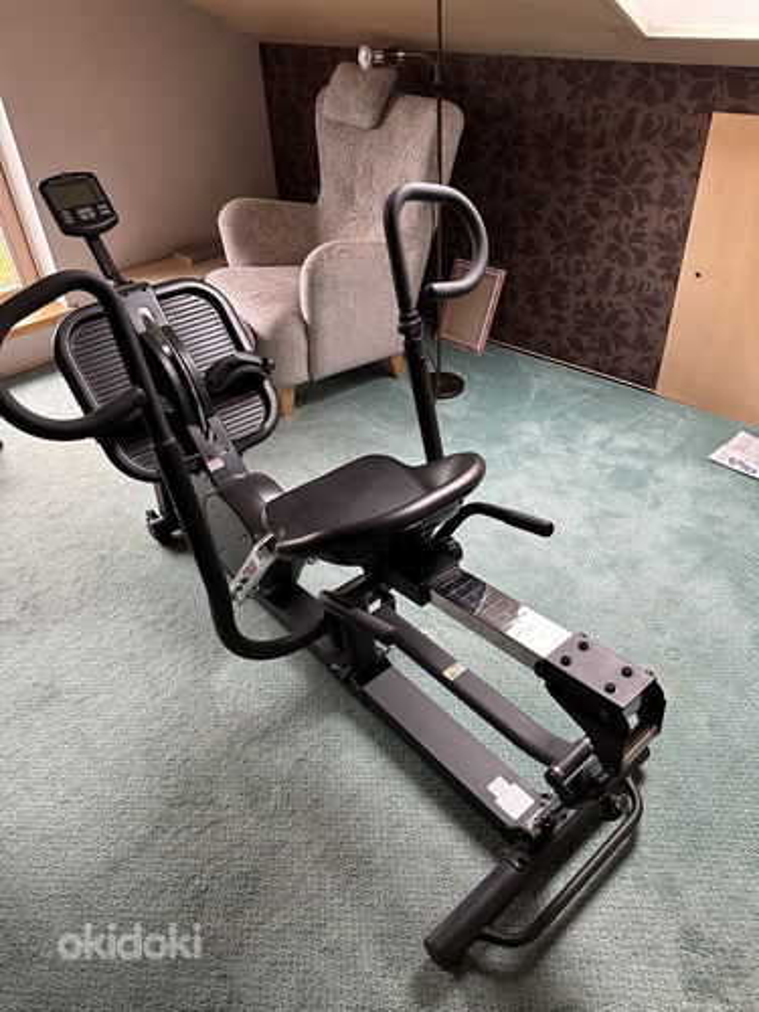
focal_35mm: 24
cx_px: 380
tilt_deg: -37.2
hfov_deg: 56.8
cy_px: 506
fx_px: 702
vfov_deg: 71.6
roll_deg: +2.1
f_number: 1.78
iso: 500
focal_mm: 6.86
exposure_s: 1/60
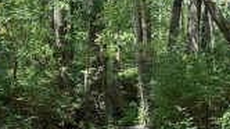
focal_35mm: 114
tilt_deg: -5.0
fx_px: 695
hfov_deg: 18.8
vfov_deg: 10.3
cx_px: 113
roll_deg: +3.7
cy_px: 176
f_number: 1.6
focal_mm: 5.96
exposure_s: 1/258
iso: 50
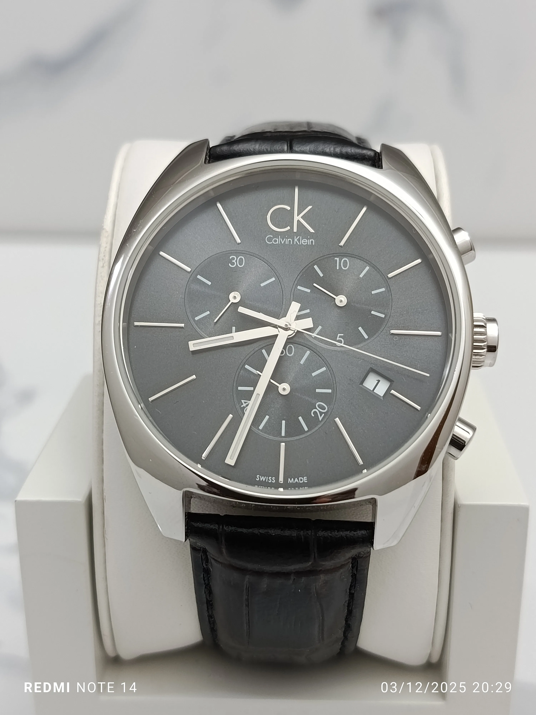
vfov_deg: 39.7
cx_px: 268
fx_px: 991
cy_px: 358
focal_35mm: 48
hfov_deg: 30.3
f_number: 1.7
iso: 384
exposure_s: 1/100
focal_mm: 5.24
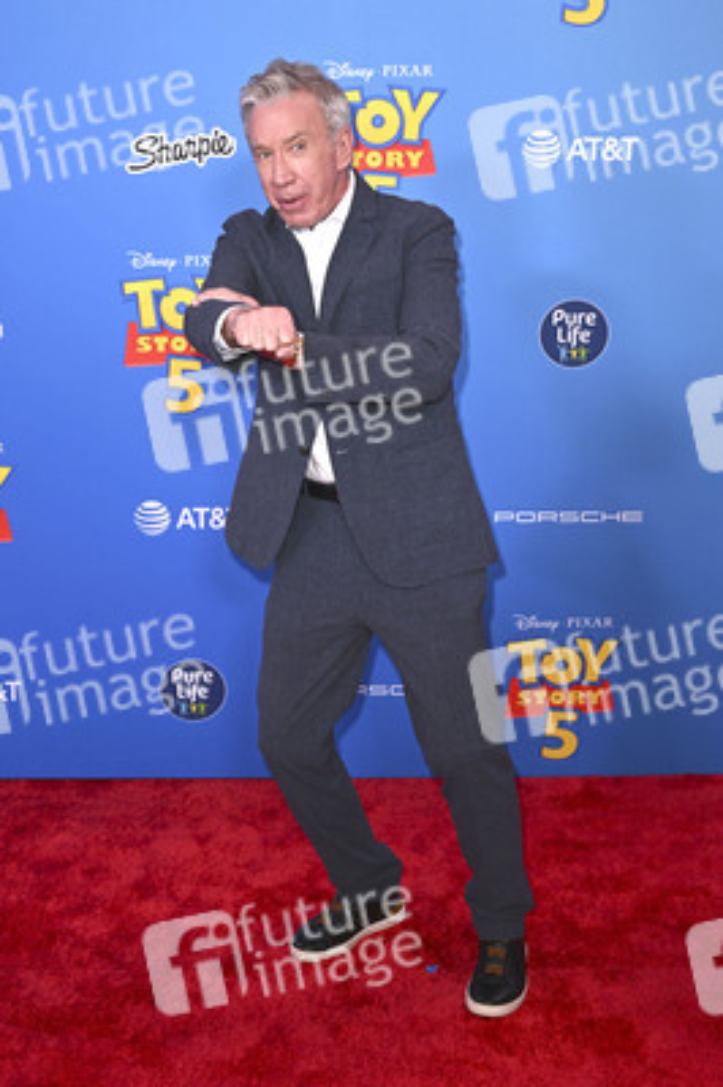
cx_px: 362
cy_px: 544
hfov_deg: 28.6
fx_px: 1418
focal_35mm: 47
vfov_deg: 41.9
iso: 1250
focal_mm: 47
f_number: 6.3
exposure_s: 1/250
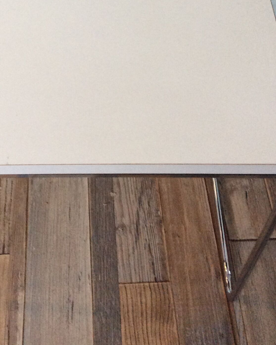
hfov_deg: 26.1
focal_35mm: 58
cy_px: 38
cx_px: 89
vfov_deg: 31.1
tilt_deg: -48.7
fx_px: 592
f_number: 2.4
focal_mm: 3.3
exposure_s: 1/25
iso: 125
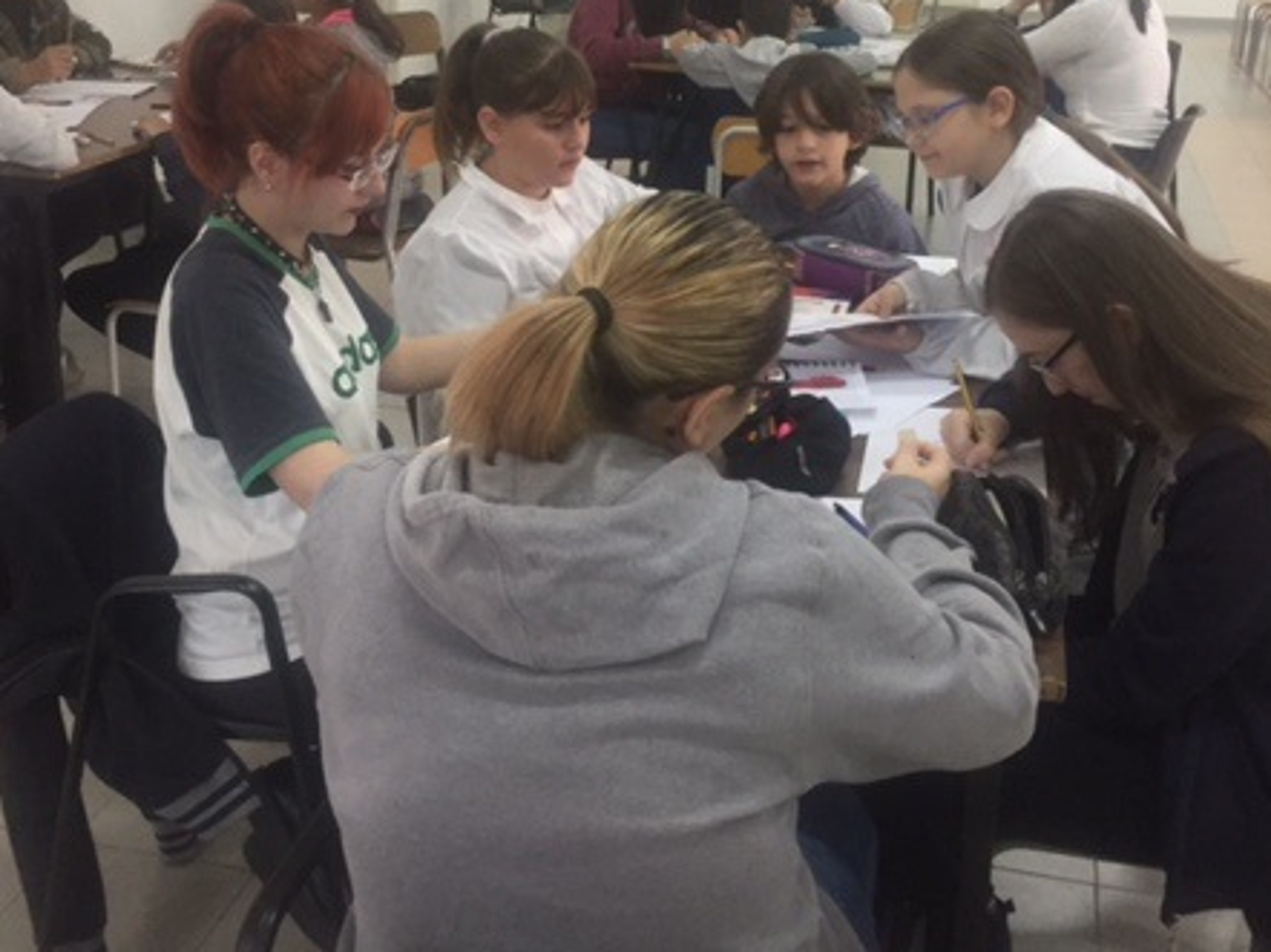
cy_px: 288
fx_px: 1541
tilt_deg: -17.0
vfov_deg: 33.9
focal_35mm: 42
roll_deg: -1.5
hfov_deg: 44.8
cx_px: 644
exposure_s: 1/33
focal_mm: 4.15
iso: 200
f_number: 2.2
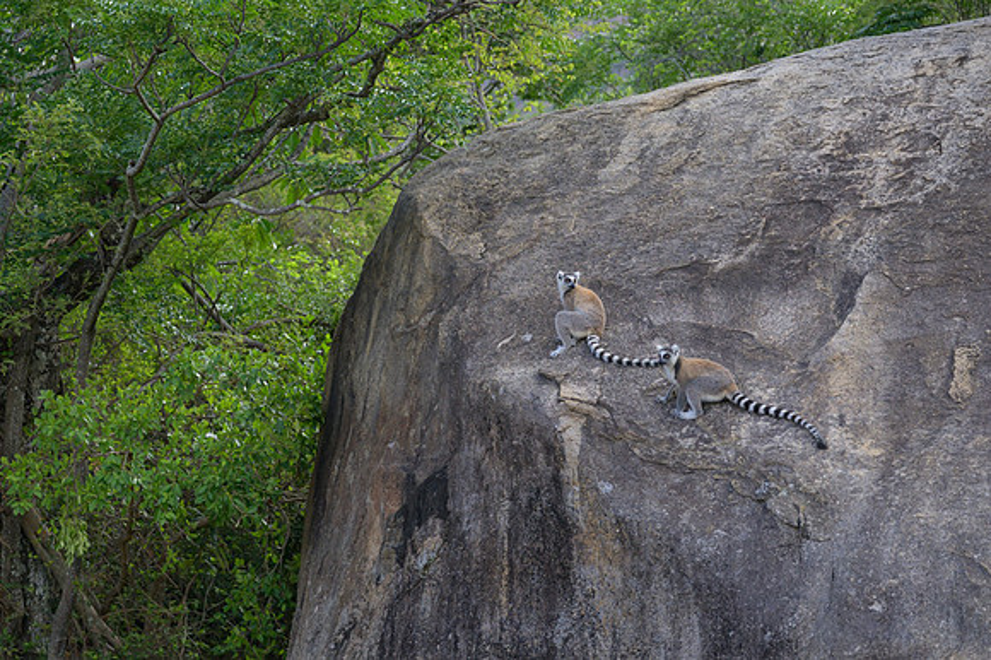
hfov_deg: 23.8
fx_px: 2354
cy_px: 204
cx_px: 457
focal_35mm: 86
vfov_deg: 15.9
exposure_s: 1/1250
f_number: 4
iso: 400
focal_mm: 62
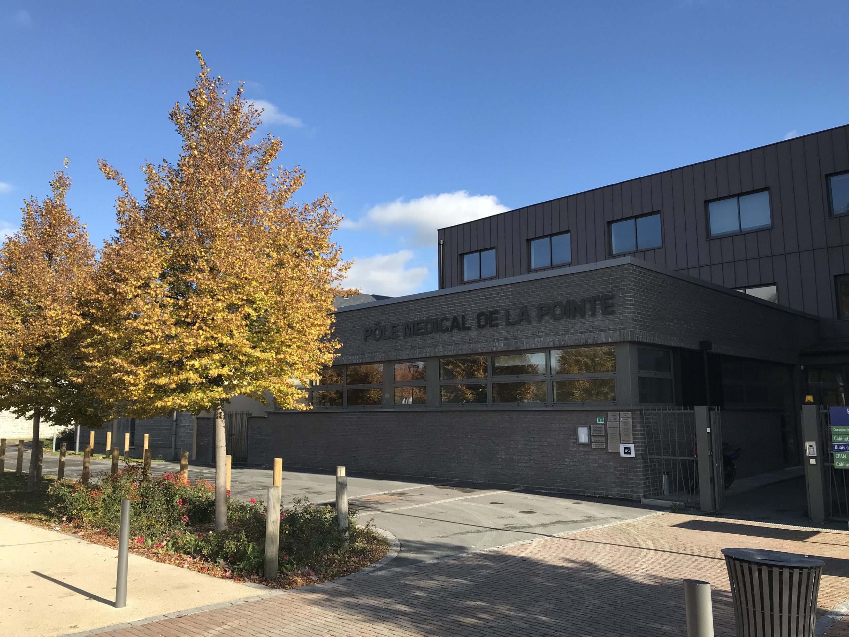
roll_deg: -0.3
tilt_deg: +6.7
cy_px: 318
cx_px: 424
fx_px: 687
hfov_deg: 63.4
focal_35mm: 28
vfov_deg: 49.7
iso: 20
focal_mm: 3.99
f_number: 1.8
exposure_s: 1/1227
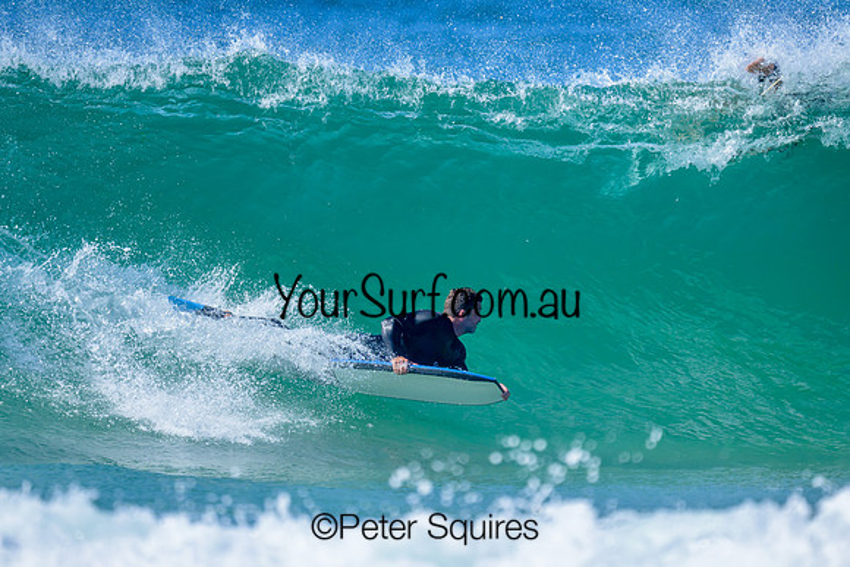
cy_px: 245
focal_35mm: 929
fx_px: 21931
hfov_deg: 2.2
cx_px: 385
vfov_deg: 1.5
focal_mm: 800
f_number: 6.3
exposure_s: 1/2000
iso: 500
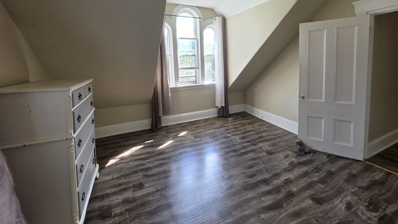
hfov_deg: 103.0
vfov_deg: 68.6
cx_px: 206
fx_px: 158
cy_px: 75
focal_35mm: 15
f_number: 1.9
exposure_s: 1/120
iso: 50
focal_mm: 2.2
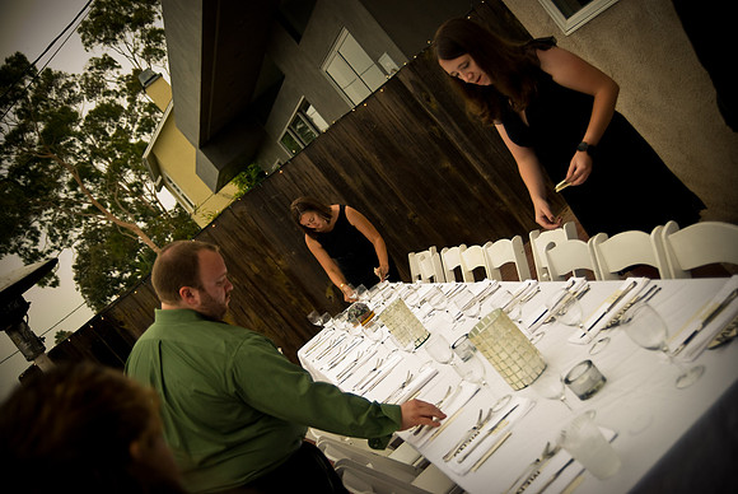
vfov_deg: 29.9
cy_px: 247
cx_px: 369
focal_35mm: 45
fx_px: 923
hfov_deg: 43.6
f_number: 2.8
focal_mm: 30
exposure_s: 1/200
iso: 400
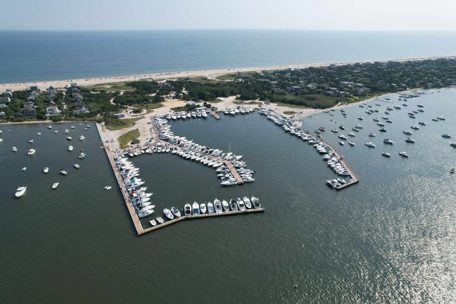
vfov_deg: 57.2
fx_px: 279
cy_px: 152
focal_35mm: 22
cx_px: 228
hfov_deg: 78.6
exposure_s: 1/3000
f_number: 2.8
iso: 140
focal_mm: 8.38
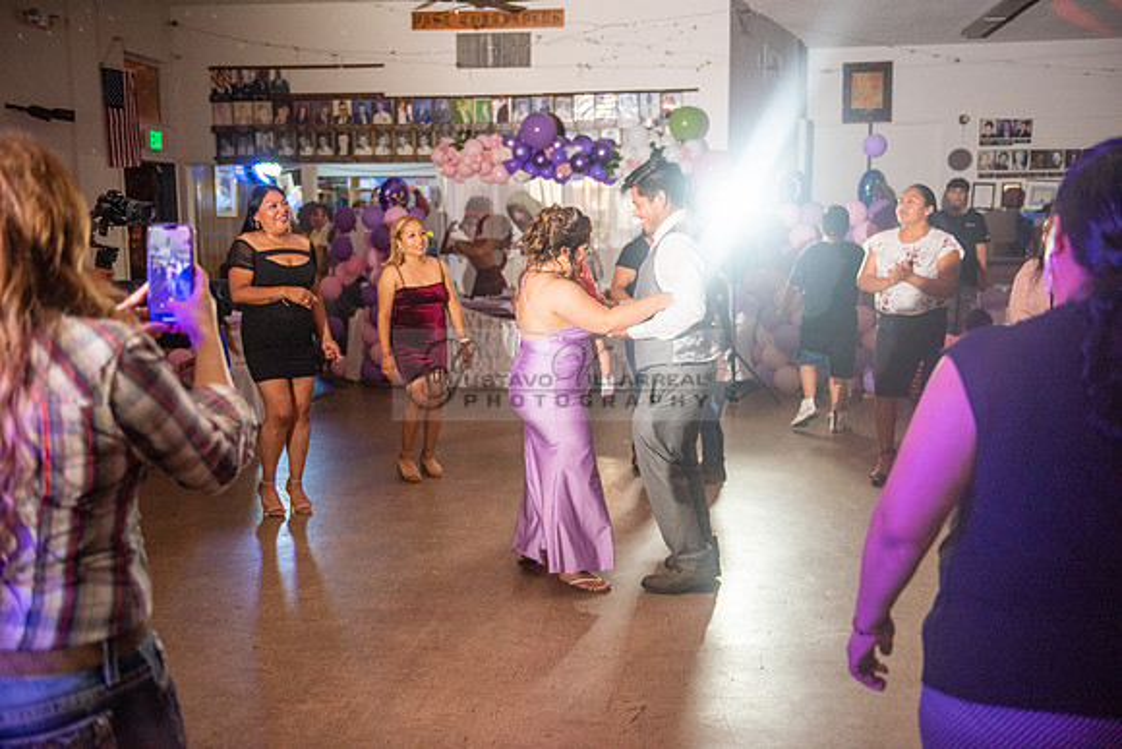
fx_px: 1185
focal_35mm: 38
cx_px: 561
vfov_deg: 35.1
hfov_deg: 50.7
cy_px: 374
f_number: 2.8
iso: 1250
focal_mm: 38
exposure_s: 1/125
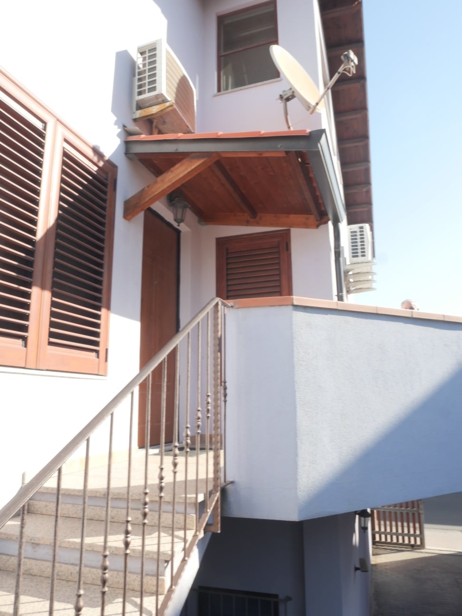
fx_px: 463
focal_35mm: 26
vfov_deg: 67.3
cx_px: 231
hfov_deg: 53.1
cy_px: 308
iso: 320
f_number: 14
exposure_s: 1/60
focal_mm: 13
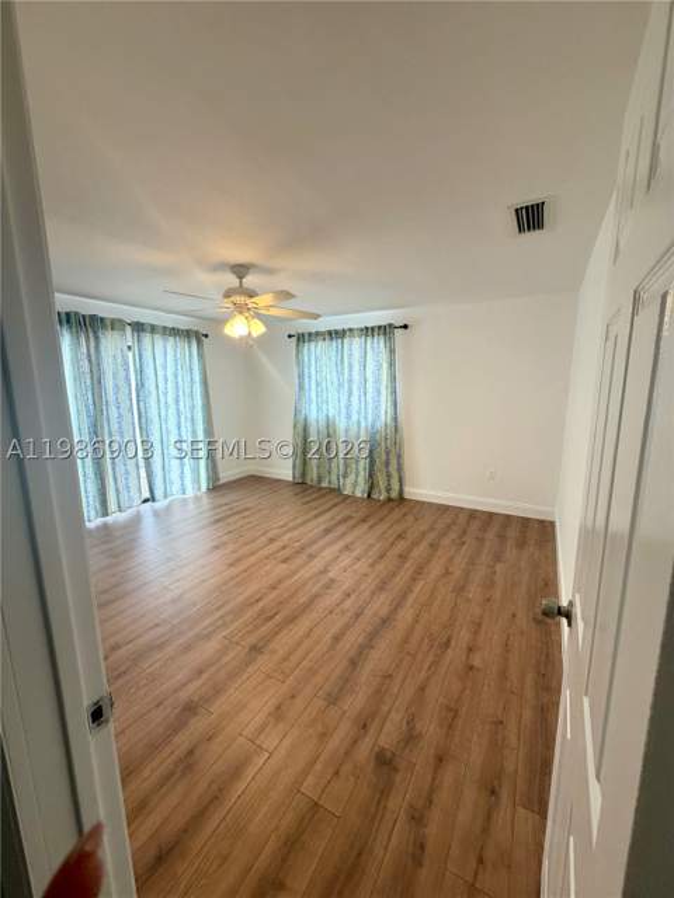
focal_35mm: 14
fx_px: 363
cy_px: 449
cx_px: 337
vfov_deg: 102.1
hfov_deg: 85.7
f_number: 2.2
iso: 200
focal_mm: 2.22
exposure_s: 1/120
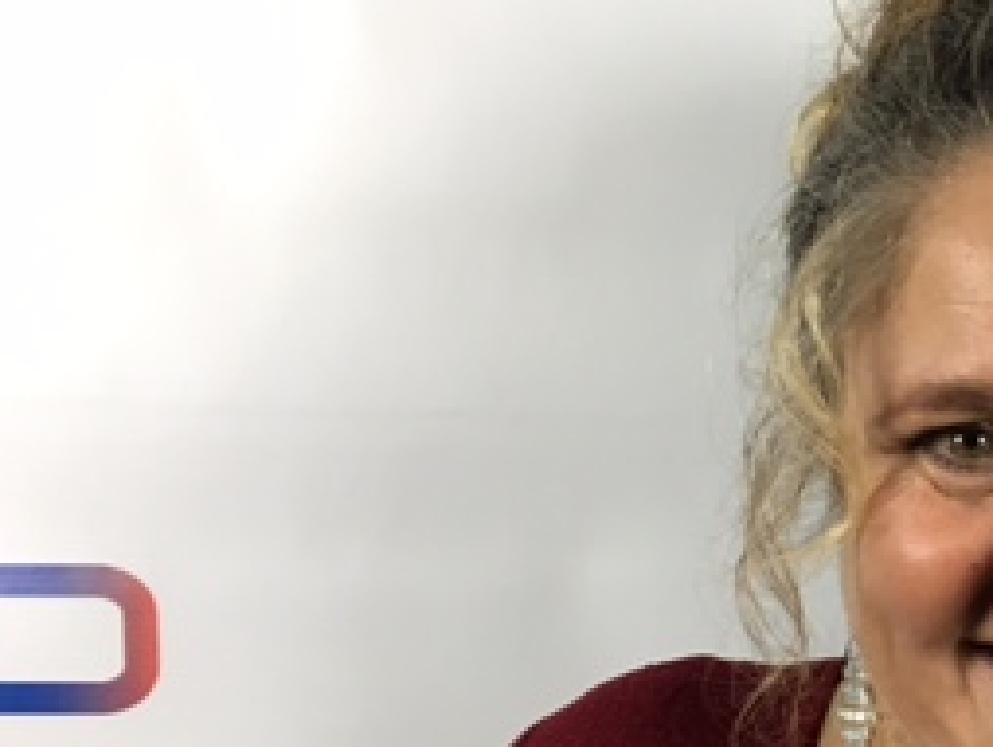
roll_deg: -0.7
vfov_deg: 19.8
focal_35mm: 73
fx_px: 2096
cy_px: 684
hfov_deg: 24.4
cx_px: 1157
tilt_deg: -5.0
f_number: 2.2
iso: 80
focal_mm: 4.15
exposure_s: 1/30
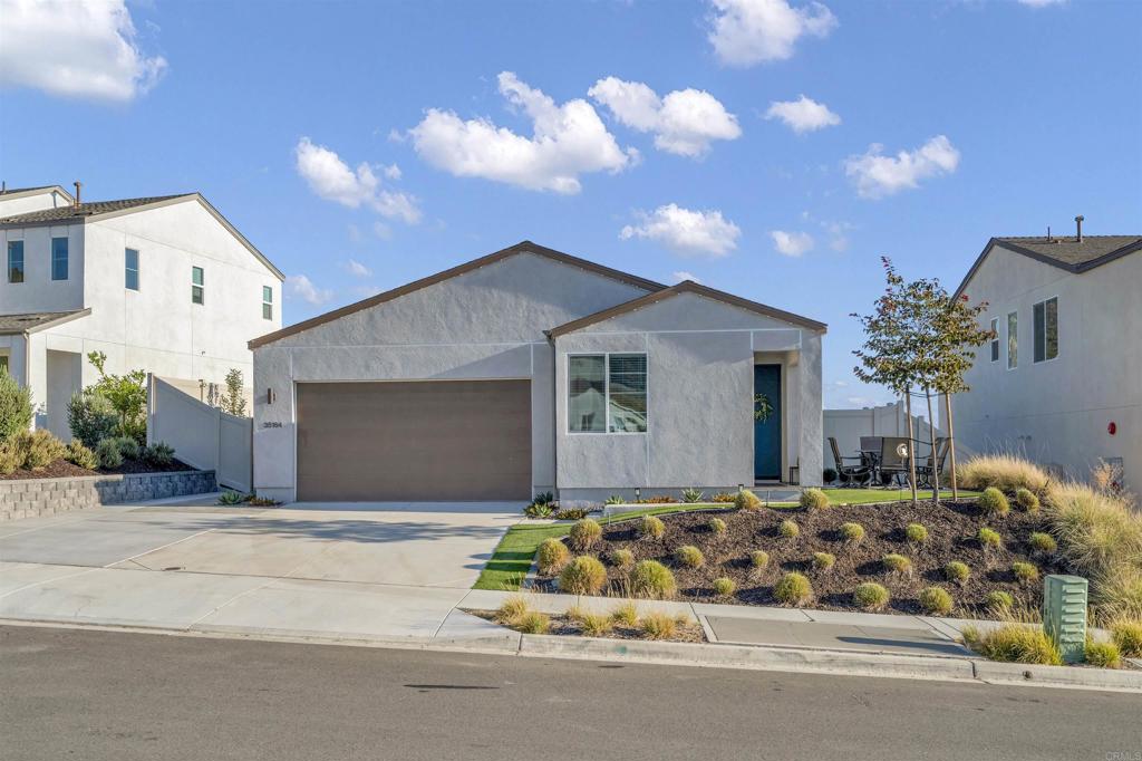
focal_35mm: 30
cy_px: 380
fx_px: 951
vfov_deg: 43.6
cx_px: 571
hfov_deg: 61.9
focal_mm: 30
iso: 400
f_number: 8
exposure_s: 1/500
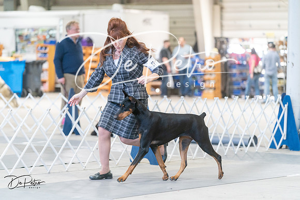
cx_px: 150
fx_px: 1225
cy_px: 100
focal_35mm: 147
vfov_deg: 9.3
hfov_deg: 14.0
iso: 3200
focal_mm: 147
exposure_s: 1/250
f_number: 3.2
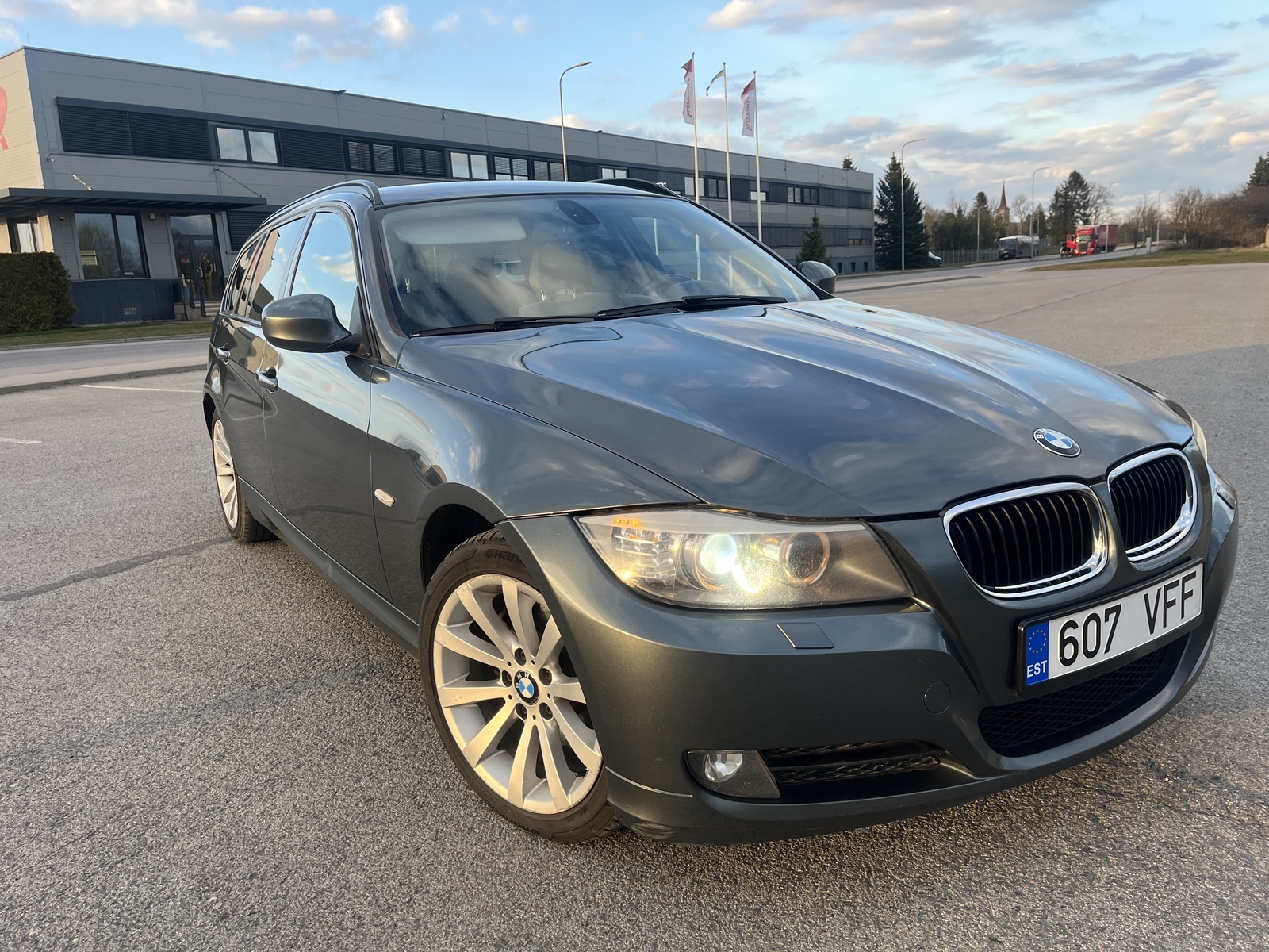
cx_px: 634
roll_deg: +2.5
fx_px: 953
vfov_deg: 53.1
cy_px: 476
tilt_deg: -10.3
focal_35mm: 26
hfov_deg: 67.3
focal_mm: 5.1
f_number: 1.6
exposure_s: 1/320
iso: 50
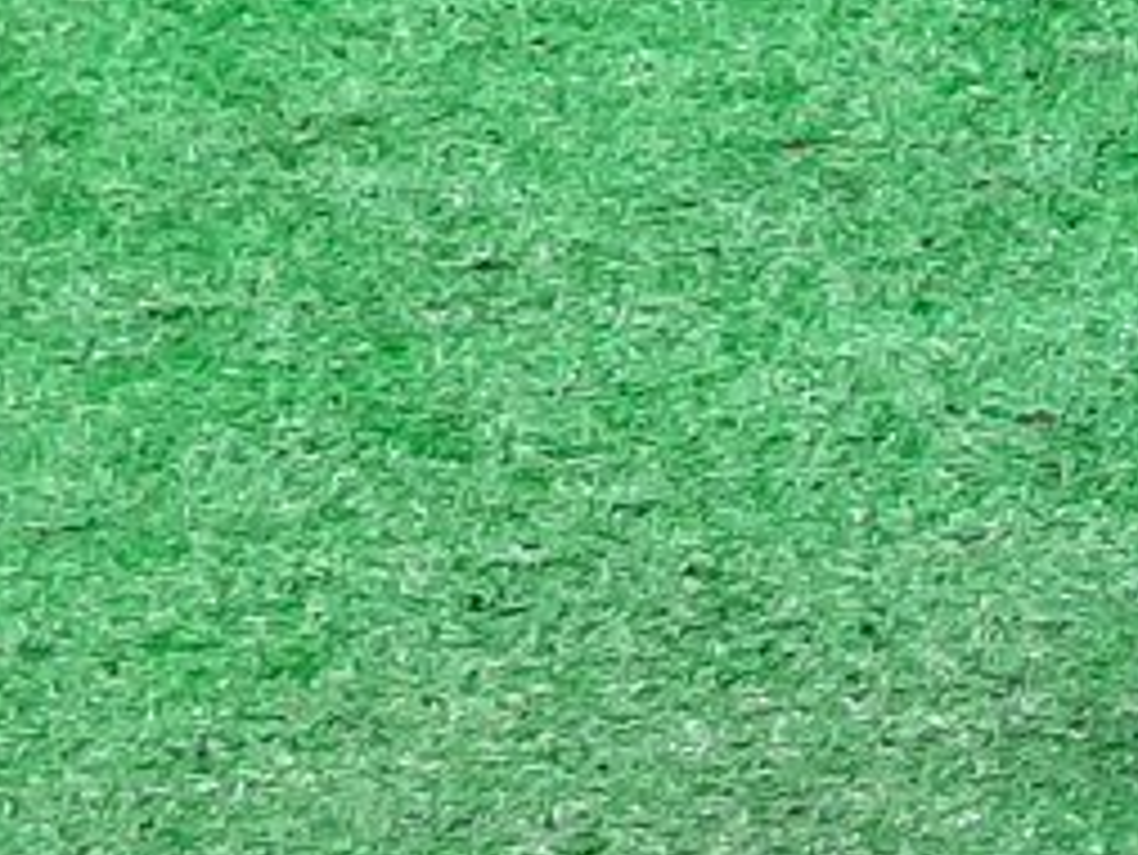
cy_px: 940
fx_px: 4868
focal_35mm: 148
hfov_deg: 11.1
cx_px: 2784
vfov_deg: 9.9
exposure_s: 1/50
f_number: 1.7
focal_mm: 3.93
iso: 163
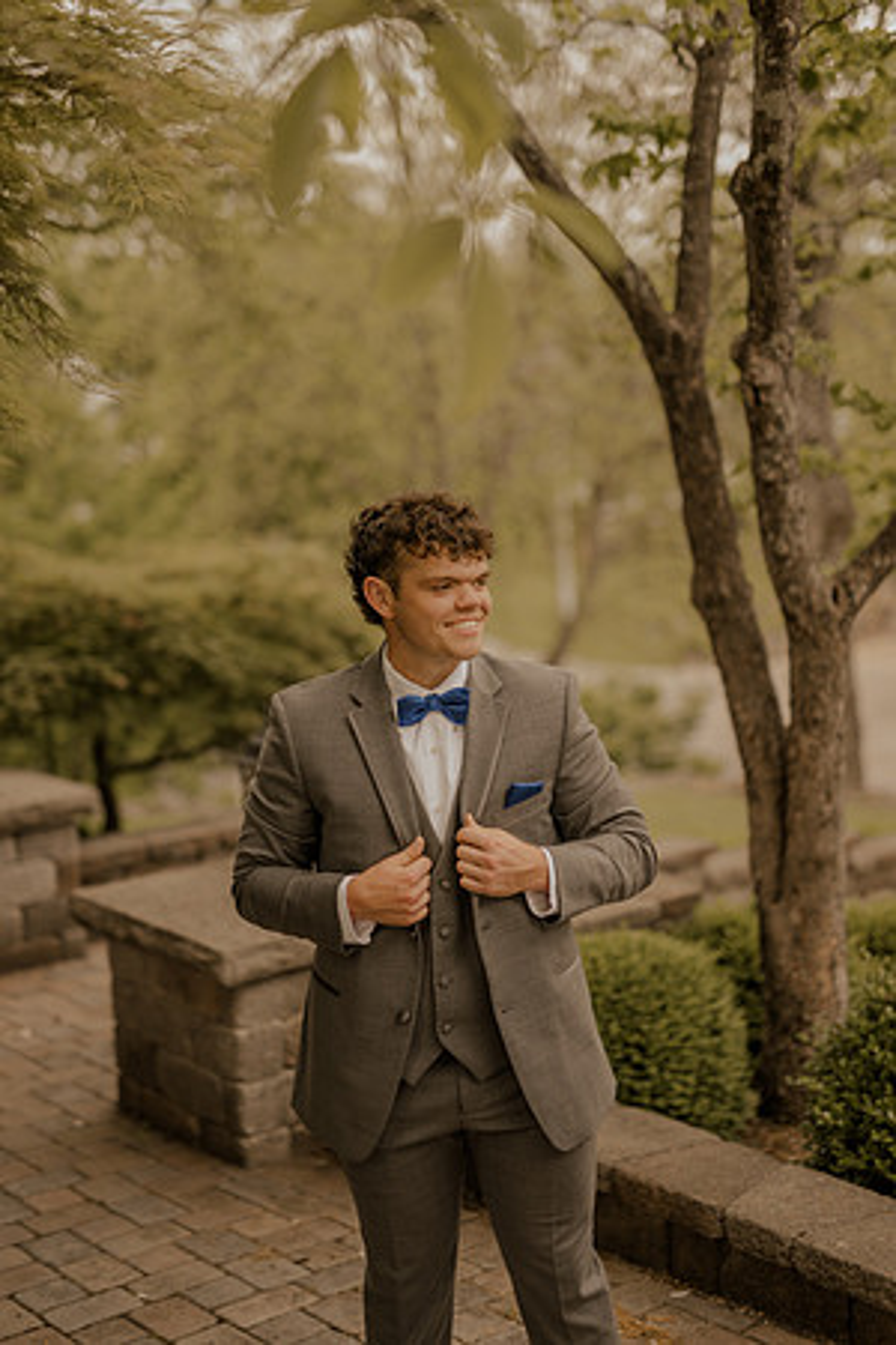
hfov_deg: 27.0
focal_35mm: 50
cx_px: 448
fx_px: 1867
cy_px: 672
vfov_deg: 39.6
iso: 100
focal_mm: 50
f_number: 2.2
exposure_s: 1/640
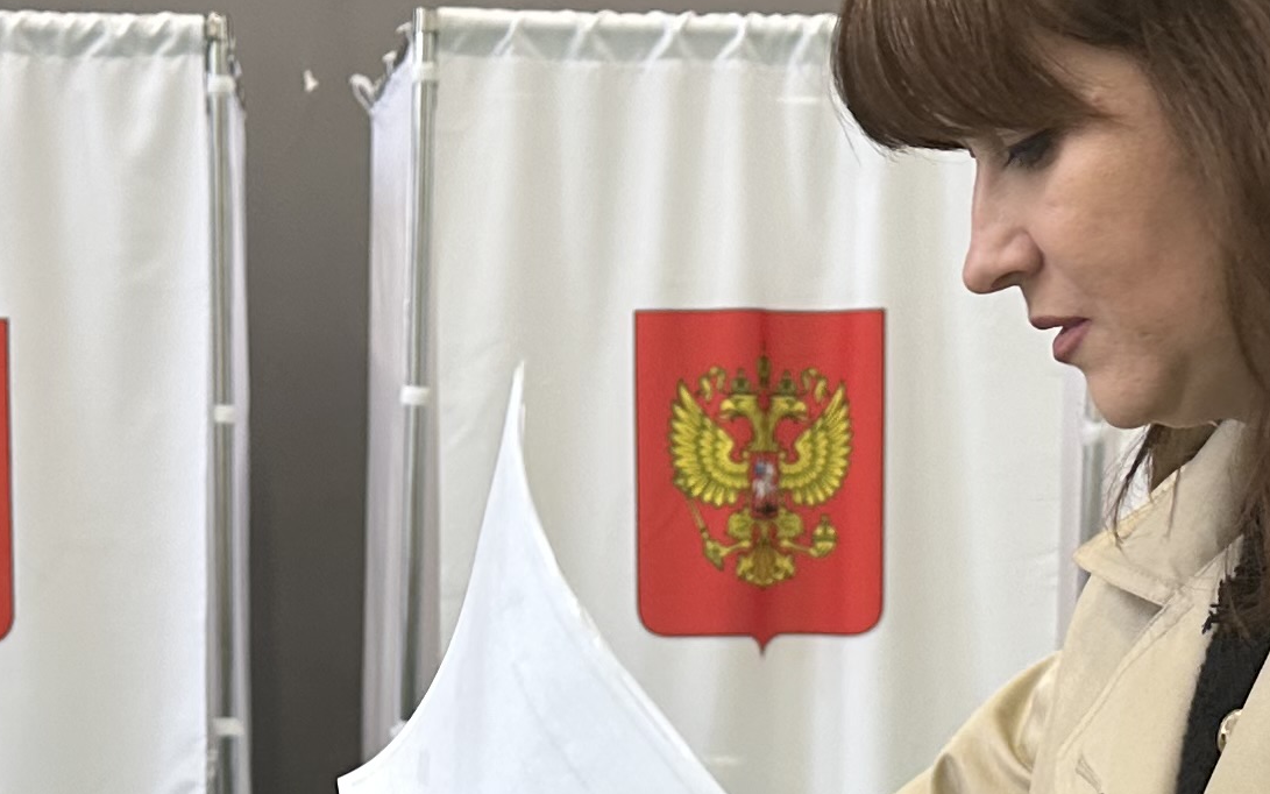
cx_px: 487
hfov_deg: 22.0
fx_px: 3254
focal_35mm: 94
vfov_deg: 13.8
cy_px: 716
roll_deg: -0.7
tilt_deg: -5.7
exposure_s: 1/100
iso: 160
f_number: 1.78
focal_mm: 6.86
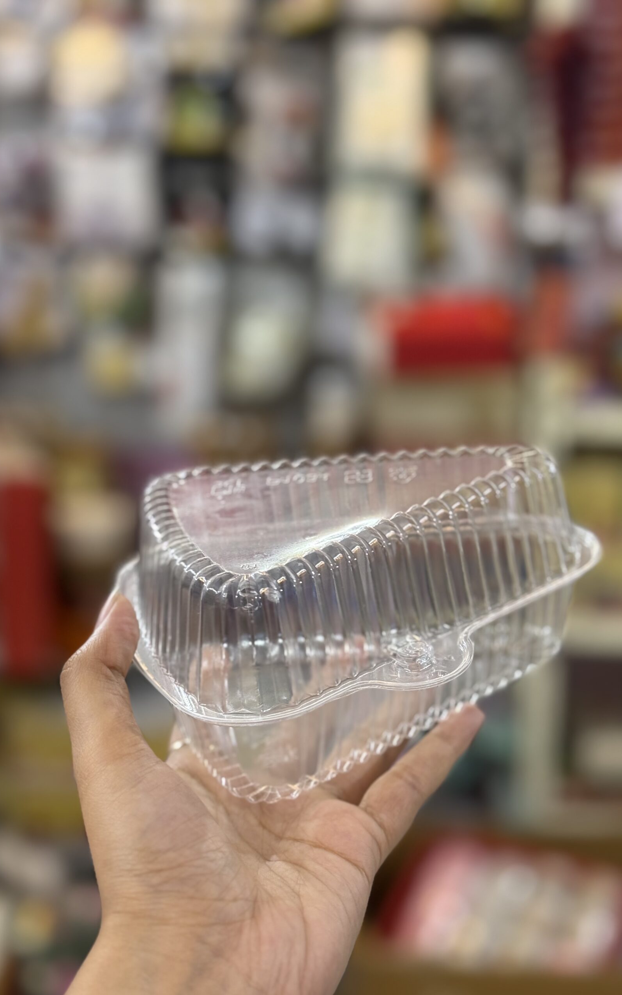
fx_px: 1383
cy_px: 498
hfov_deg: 25.3
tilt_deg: -11.5
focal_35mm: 51
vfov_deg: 39.6
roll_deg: -1.4
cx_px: 343
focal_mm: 6.76
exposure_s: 1/50
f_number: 1.78
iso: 50
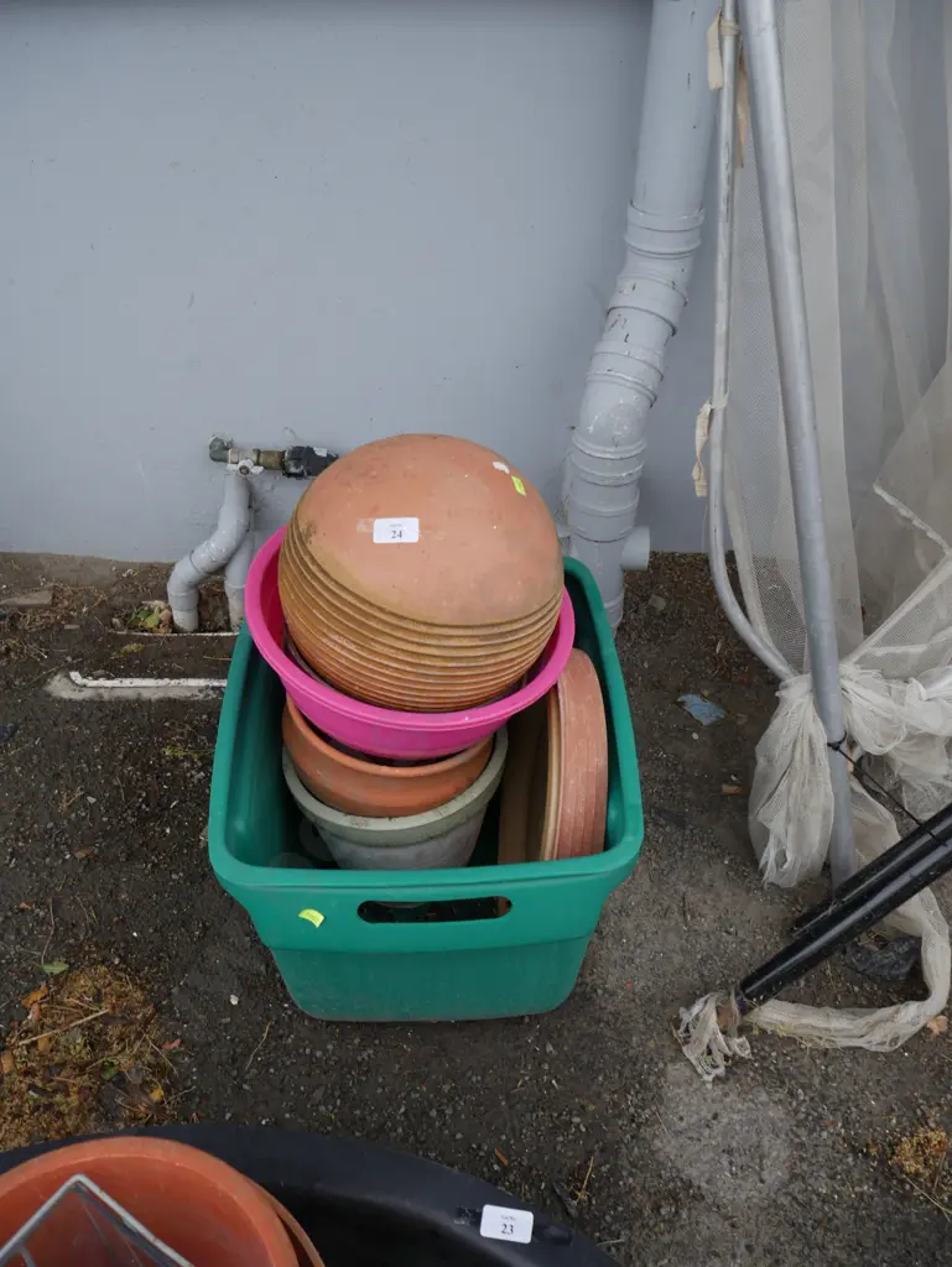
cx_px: 476
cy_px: 634
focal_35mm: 28
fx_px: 1026
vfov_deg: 63.4
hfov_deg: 49.8
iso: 200
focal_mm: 14
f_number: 5
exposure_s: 1/200
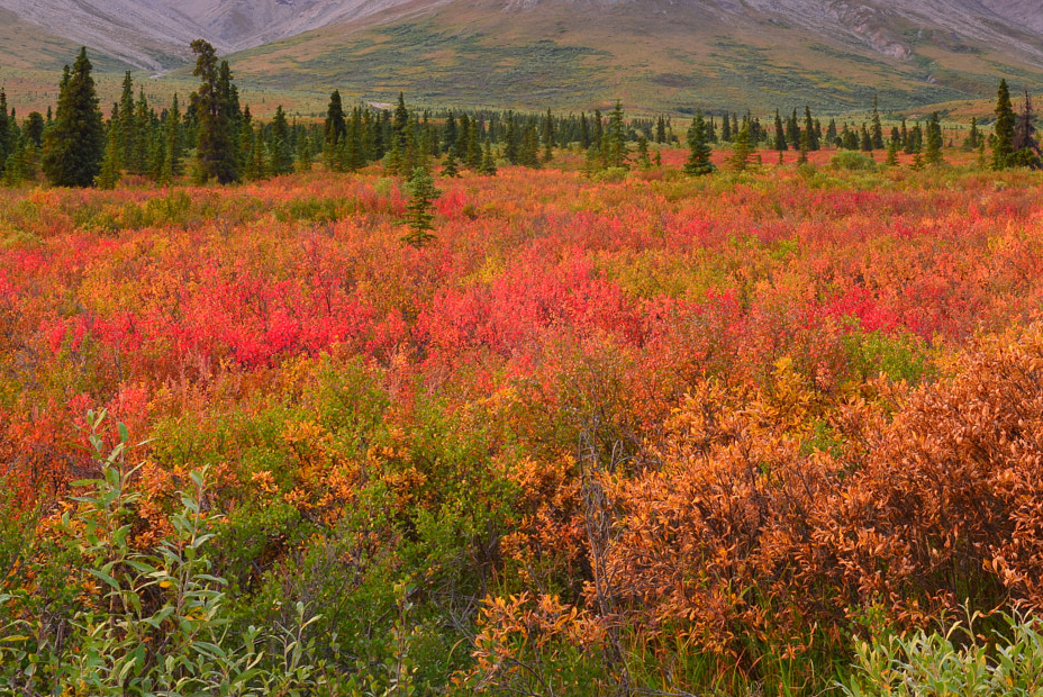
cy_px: 48
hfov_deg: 26.3
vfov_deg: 17.9
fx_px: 2174
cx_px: 878
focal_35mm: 75
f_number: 16
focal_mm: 34
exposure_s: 2.5
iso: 100
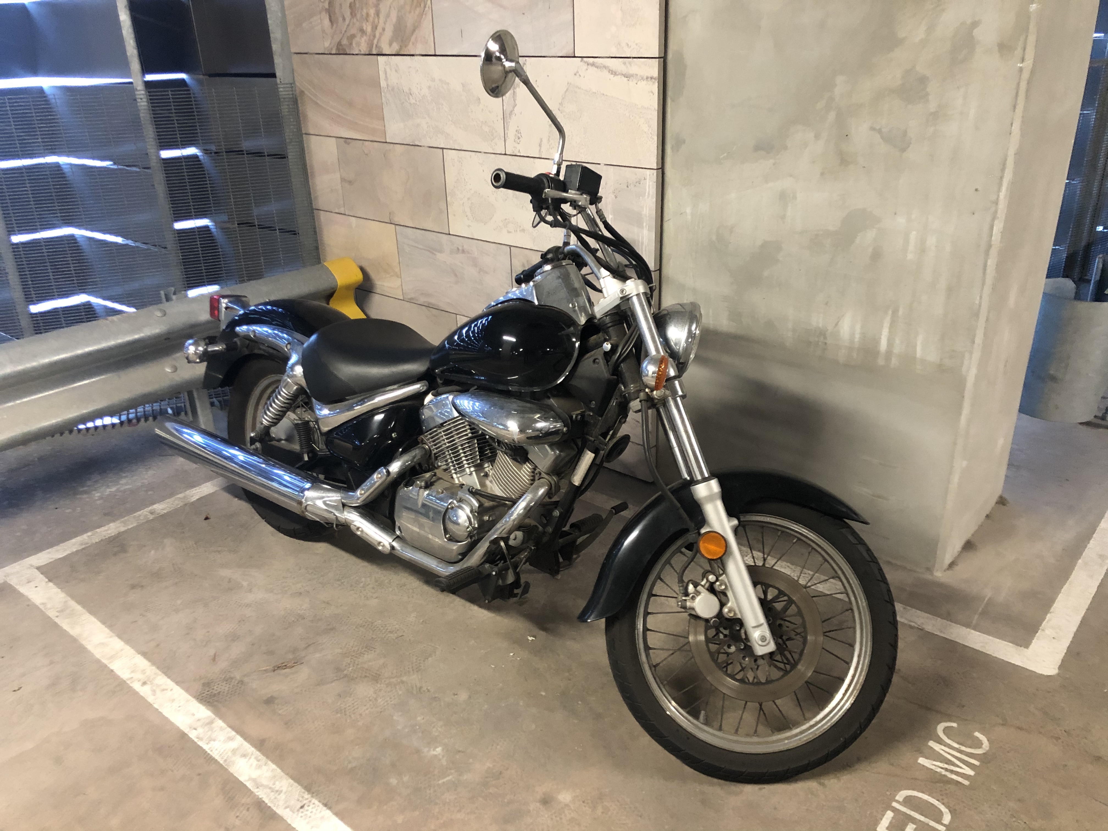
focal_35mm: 28
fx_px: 896
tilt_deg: -23.8
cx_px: 554
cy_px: 416
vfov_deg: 49.7
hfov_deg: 63.4
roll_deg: +2.4
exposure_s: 1/14
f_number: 1.8
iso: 100
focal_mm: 4
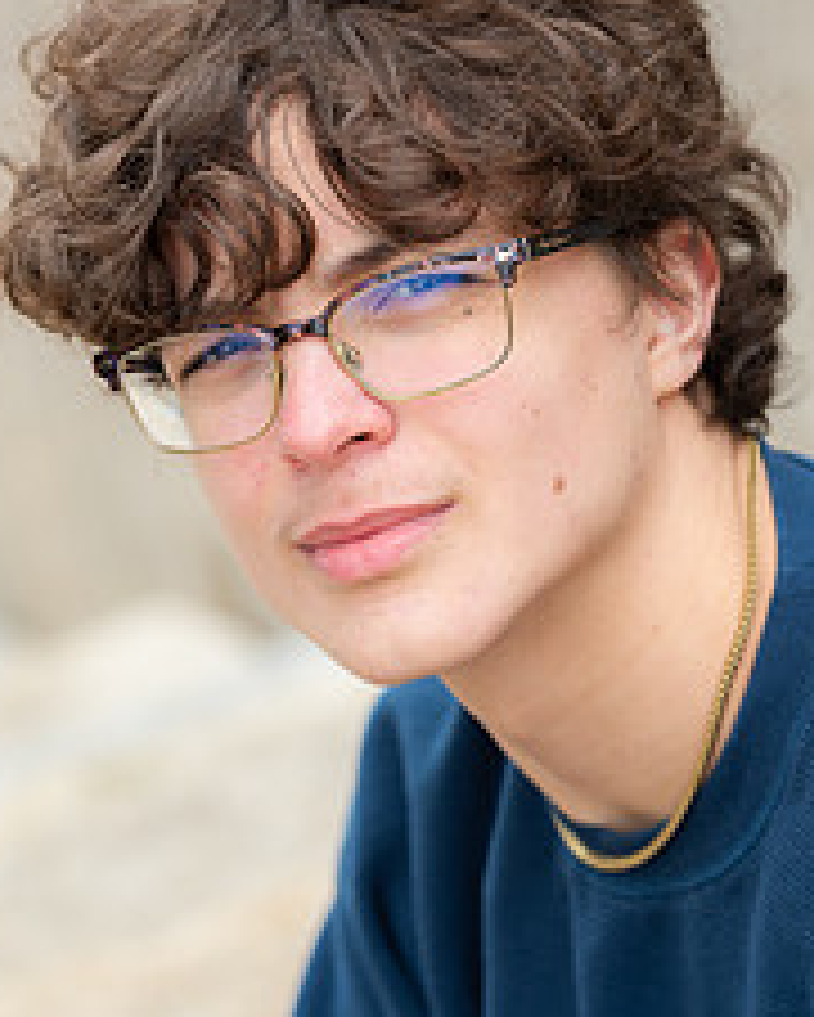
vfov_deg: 12.1
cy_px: 702
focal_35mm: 159
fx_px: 4785
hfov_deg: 9.7
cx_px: 355
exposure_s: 1/125
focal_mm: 85
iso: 80
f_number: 3.5
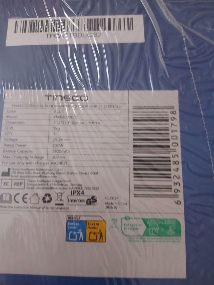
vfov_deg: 67.3
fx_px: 214
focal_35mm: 26
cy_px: 142
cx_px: 107
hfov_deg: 53.1
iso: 800
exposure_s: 1/20
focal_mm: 3.98
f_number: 1.8
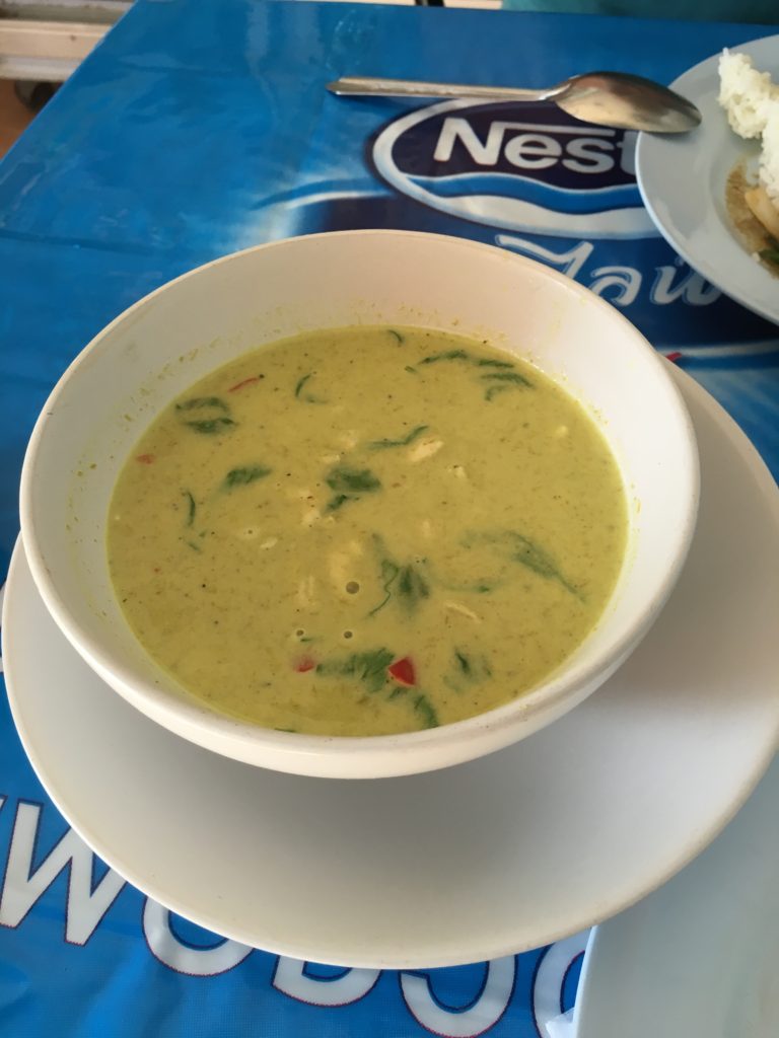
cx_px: 390
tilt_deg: -55.1
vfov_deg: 61.7
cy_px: 519
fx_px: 870
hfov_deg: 48.2
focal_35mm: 29
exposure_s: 1/33
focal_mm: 4.15
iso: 32
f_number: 2.2
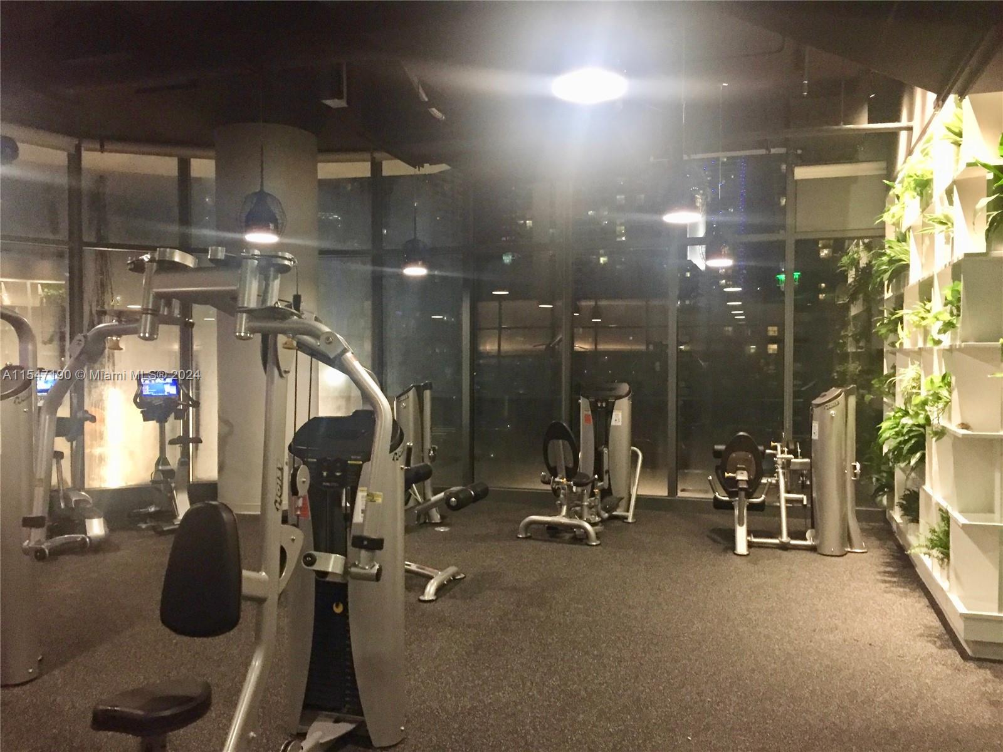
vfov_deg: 48.2
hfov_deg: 61.7
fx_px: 840
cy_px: 376
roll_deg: -0.7
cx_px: 502
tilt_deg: +0.5
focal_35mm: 29
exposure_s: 1/15
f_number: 2.2
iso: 320
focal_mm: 4.15
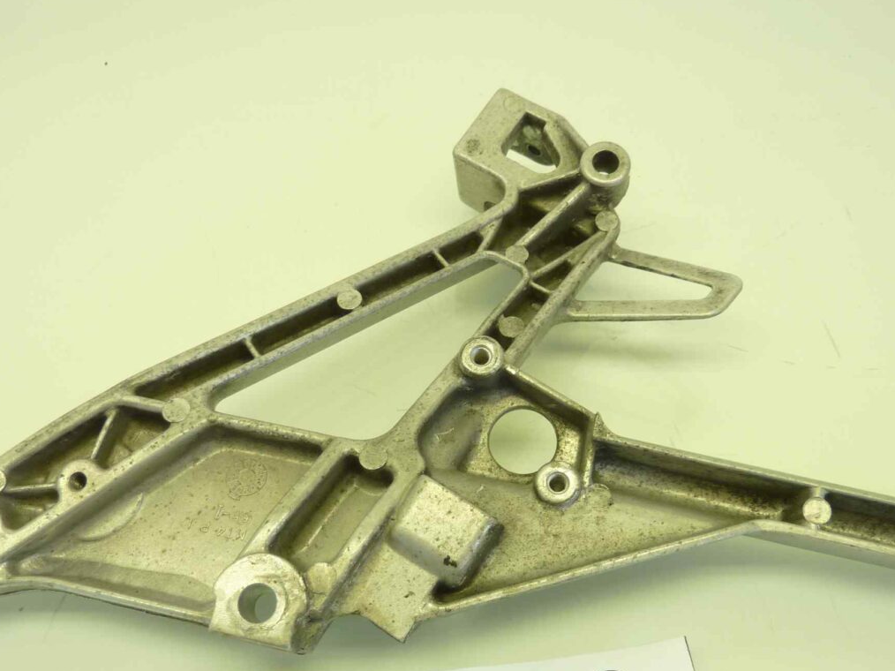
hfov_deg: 50.1
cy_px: 415
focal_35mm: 37
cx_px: 464
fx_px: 956
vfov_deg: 38.4
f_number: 3.3
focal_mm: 4.1
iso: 80
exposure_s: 1/30
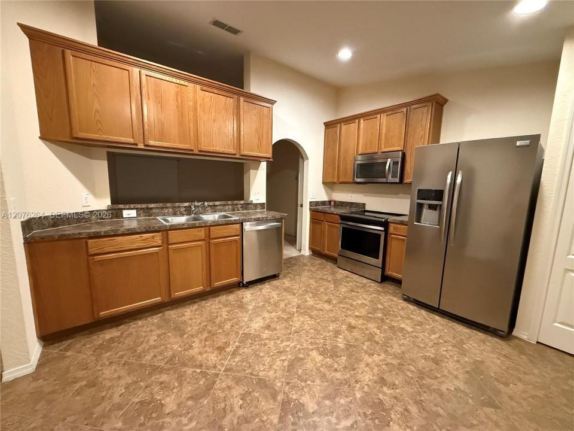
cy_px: 216
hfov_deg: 102.1
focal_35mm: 14
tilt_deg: -8.1
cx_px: 287
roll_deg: -1.2
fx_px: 232
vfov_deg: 85.7
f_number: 2.2
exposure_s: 1/60
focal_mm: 2.22
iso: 1250
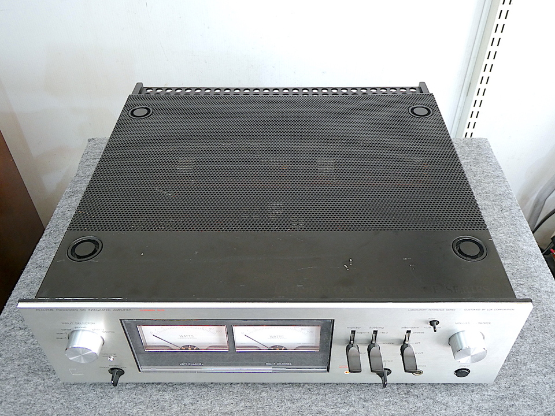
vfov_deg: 45.4
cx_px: 278
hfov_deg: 58.4
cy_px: 208
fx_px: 497
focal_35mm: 31
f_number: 3.5
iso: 200
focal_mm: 5.4
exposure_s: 1/25
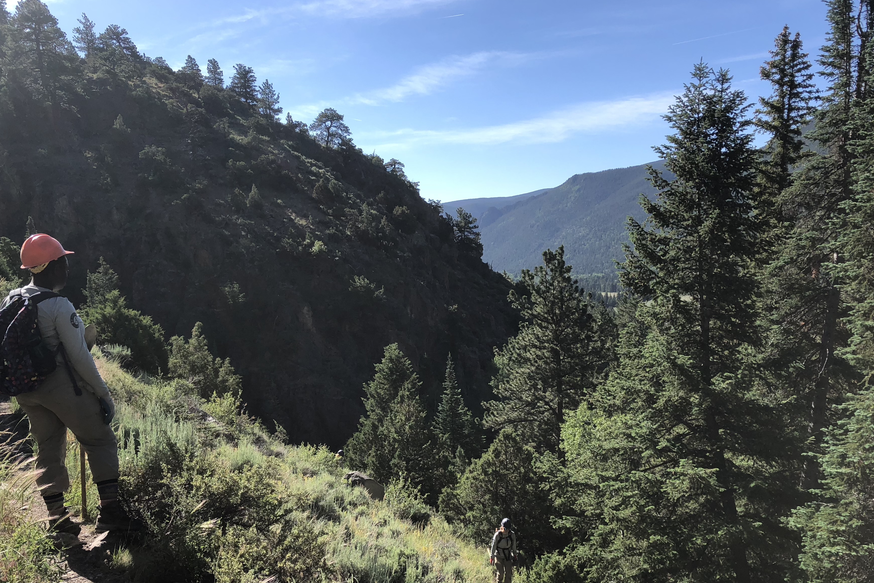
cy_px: 365
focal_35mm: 35
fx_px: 850
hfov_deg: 54.4
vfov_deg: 37.6
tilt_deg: -10.0
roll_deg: +2.5
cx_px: 438
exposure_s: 1/1156
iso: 20
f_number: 1.8
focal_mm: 3.99
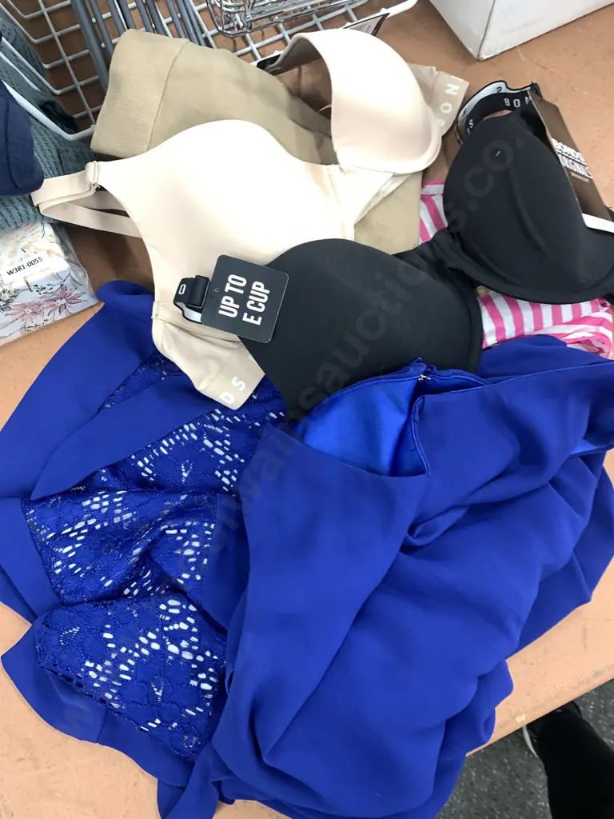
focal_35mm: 26
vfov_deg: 67.3
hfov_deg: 53.1
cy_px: 410
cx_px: 307
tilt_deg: -75.2
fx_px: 615
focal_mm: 4.25
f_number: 1.8
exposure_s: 1/50
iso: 125
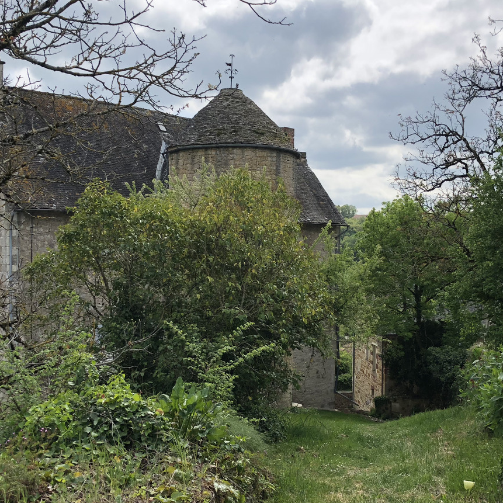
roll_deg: -0.5
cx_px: 251
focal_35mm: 46
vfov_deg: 36.7
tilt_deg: -0.9
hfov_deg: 36.8
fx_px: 756
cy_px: 284
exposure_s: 1/1656
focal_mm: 4
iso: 20
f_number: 1.8
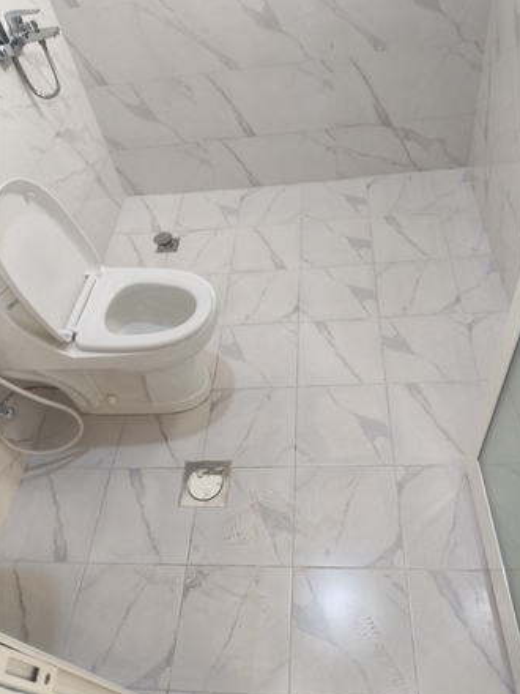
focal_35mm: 27
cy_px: 345
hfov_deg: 51.4
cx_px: 266
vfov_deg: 65.3
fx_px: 541
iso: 495
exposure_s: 1/33.3
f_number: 1.8
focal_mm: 4.7
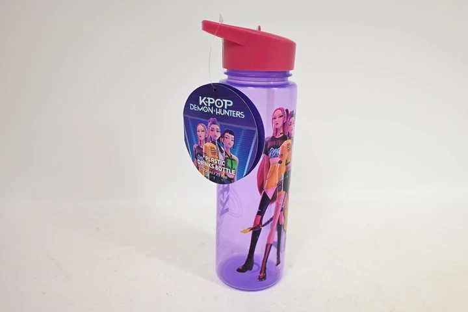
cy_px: 156
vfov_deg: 45.7
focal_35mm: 28
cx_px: 234
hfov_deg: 64.6
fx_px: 370
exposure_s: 1/250
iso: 400
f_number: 3.8
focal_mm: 19
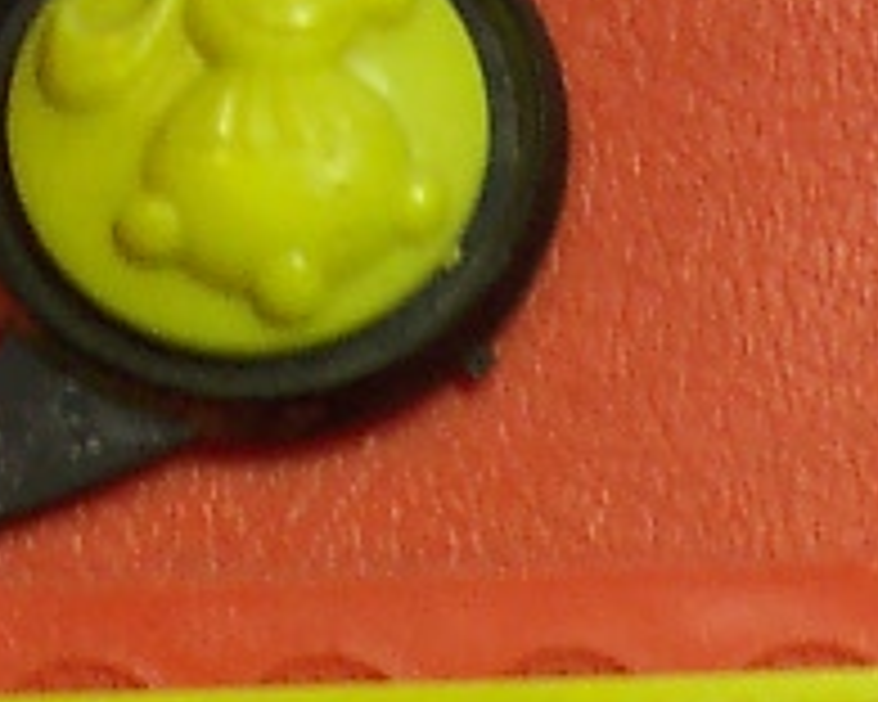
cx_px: 928
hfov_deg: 8.6
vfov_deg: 6.8
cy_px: 1310
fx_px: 5769
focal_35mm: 222
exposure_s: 1/60
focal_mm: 5.6
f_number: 2.8
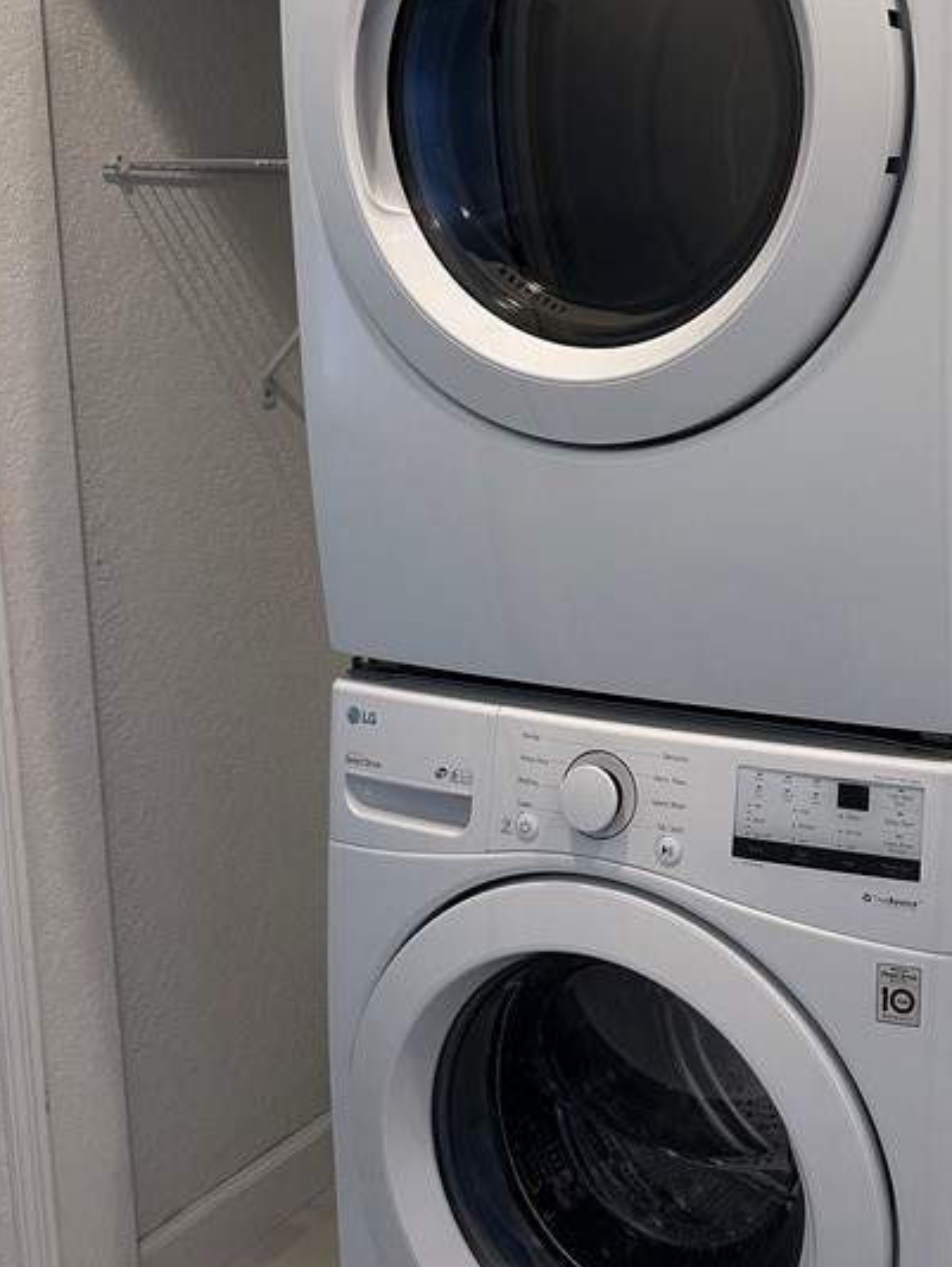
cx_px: 805
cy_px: 527
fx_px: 1685
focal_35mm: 46
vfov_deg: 41.1
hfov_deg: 30.5
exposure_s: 1/120
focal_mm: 6.86
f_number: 1.78
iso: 200
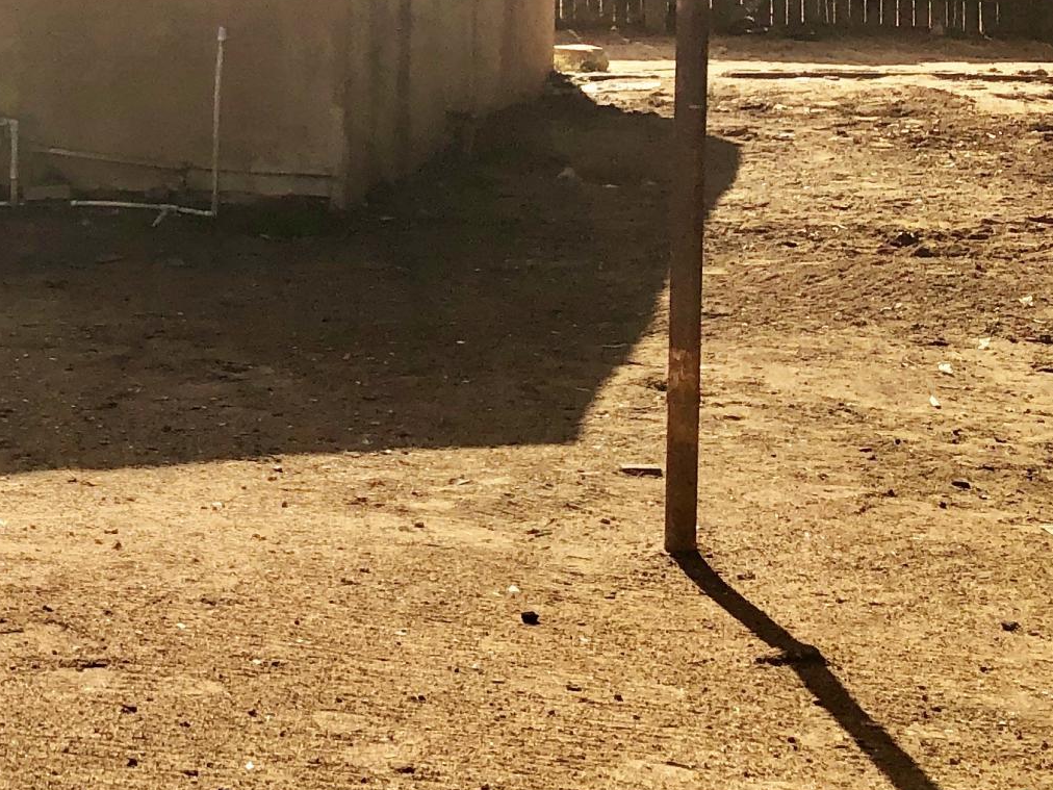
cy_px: 107
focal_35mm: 83
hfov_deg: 20.8
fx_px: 2525
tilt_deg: -5.3
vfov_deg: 17.6
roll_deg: +1.0
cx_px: -426
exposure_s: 1/3247
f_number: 1.8
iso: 25
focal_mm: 4
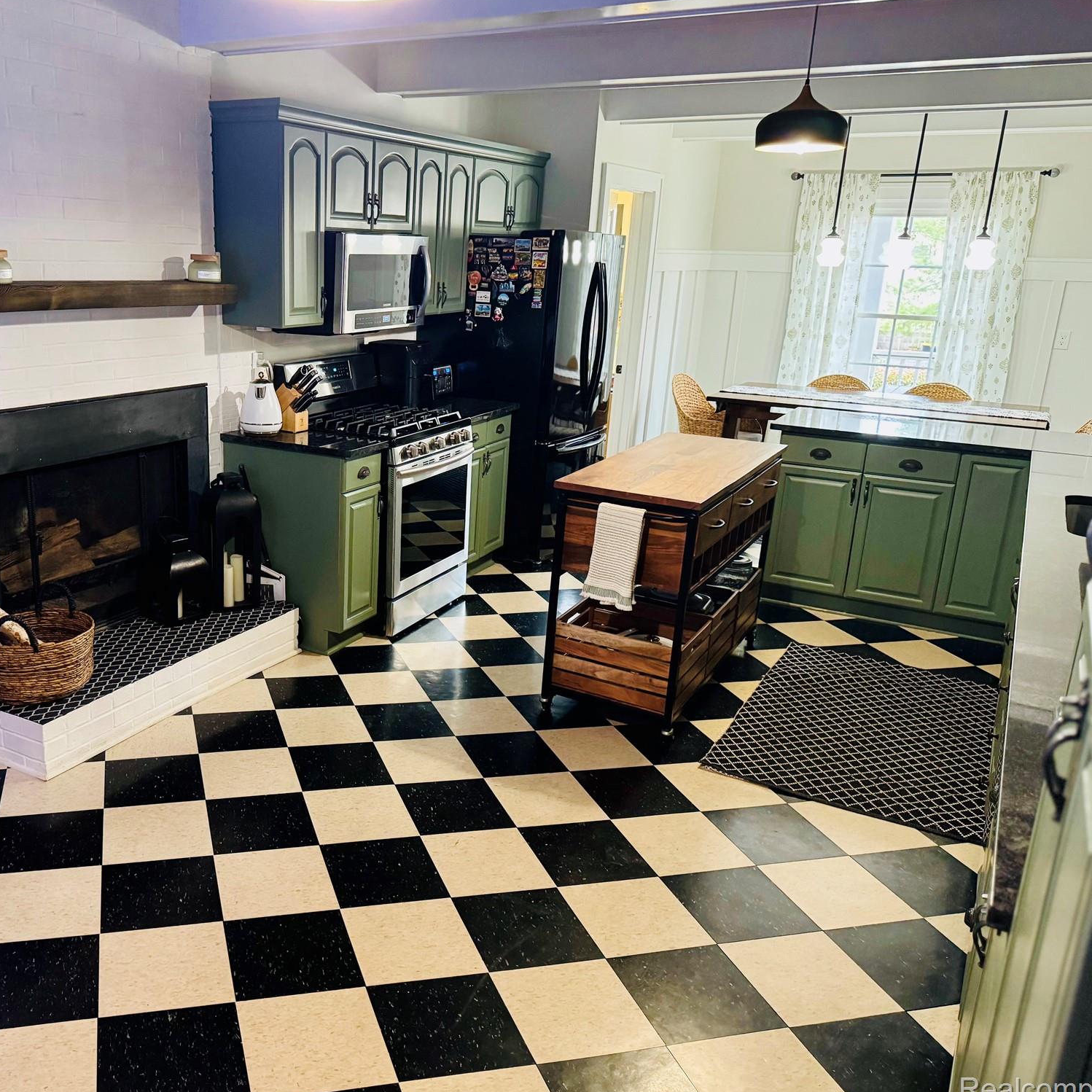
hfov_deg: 54.4
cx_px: 357
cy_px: 550
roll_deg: -1.6
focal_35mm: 29
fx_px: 1035
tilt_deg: -17.7
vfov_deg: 55.6
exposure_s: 1/40
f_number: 1.78
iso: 800
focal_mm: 6.76
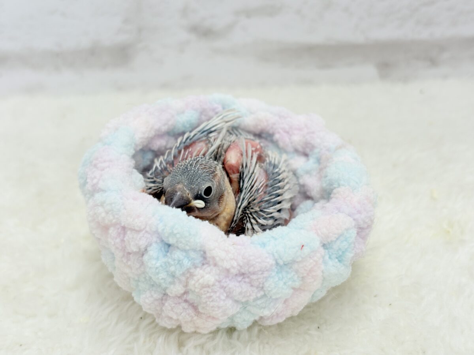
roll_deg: +3.7
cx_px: 237
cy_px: 178
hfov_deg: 36.8
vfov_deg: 28.0
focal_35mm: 52
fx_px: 712
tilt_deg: -28.1
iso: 32
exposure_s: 1/50
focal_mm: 5.96
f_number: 1.6
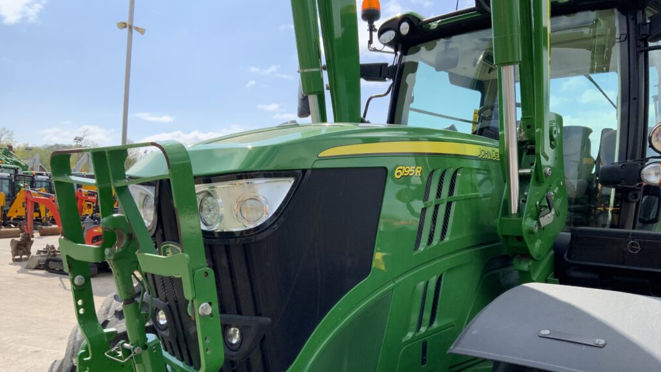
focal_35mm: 32
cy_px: 241
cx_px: 329
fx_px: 561
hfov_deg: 61.0
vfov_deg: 36.4
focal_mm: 3
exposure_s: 1/1250
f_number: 1.8
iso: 16
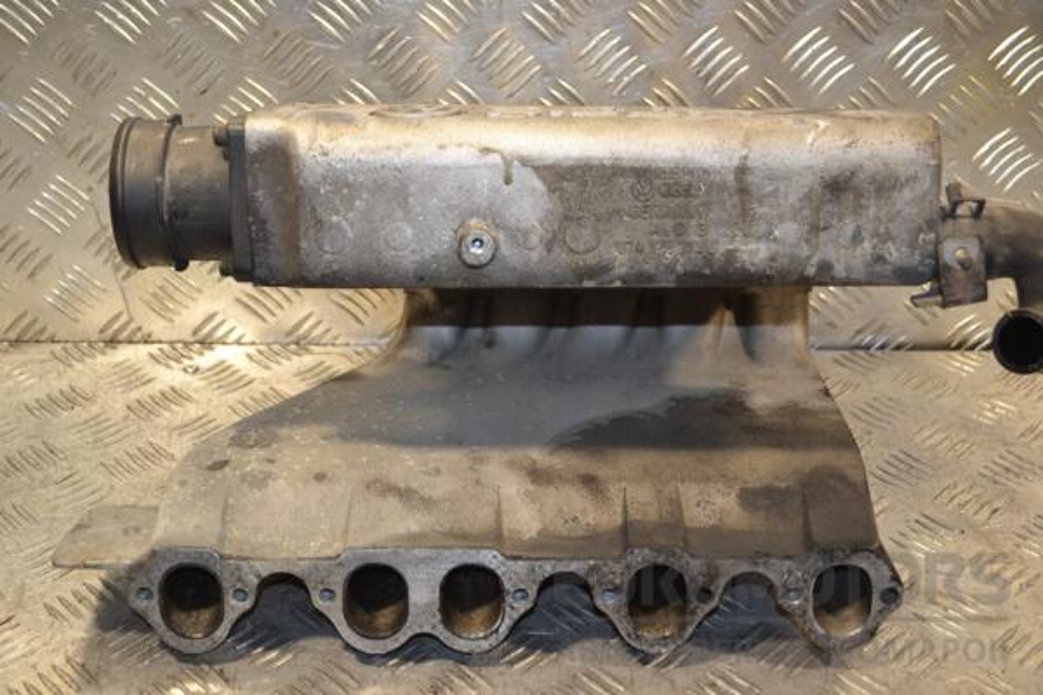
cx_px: 522
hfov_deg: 38.9
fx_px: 1477
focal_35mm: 51
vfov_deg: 26.5
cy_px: 348
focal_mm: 34
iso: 400
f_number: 5
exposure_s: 1/80
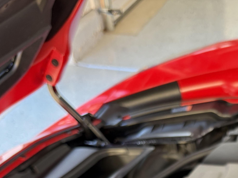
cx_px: 228
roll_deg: -0.1
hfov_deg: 25.0
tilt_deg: -43.1
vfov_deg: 17.9
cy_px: 255
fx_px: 516
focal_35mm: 75
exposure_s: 1/60
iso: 125
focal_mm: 5.96
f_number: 1.6
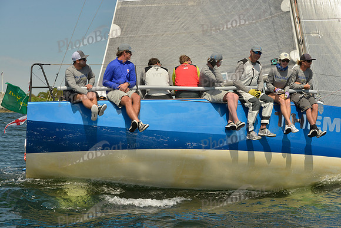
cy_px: 114
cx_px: 170
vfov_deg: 19.5
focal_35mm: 70
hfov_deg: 28.8
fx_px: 663
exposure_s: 1/1600
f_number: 9
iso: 280
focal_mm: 70
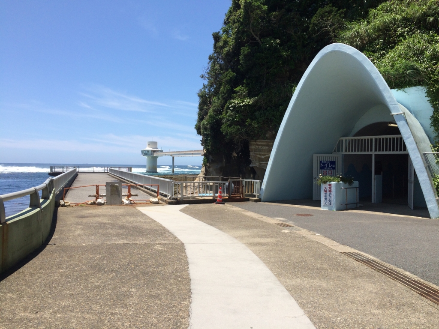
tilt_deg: +1.7
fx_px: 368
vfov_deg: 48.2
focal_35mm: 29
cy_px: 164
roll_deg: -1.0
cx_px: 220
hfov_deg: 61.7
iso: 32
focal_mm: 4.15
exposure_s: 1/2415
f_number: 2.2
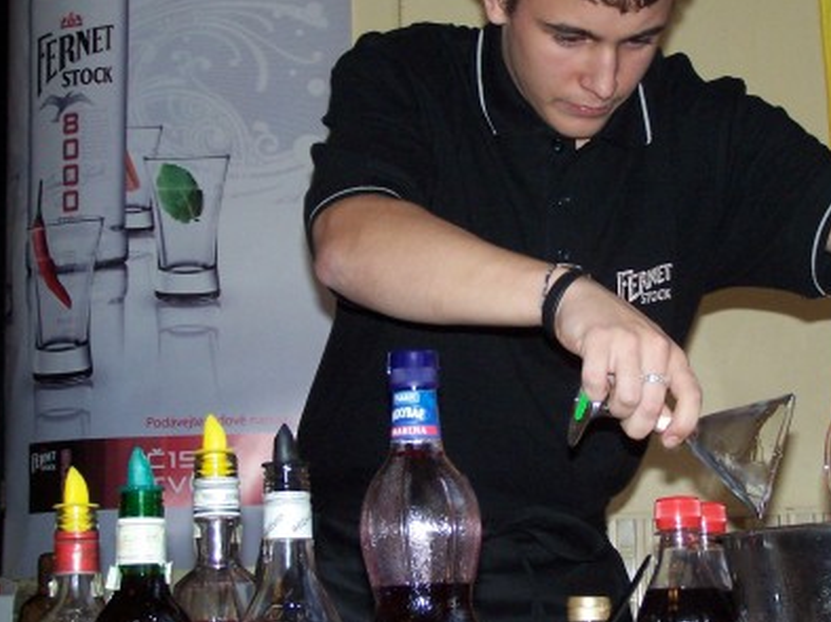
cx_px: 614
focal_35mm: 91
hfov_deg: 21.4
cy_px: 333
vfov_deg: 16.2
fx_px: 2183
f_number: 3.1
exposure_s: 1/60
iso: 140
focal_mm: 9.3
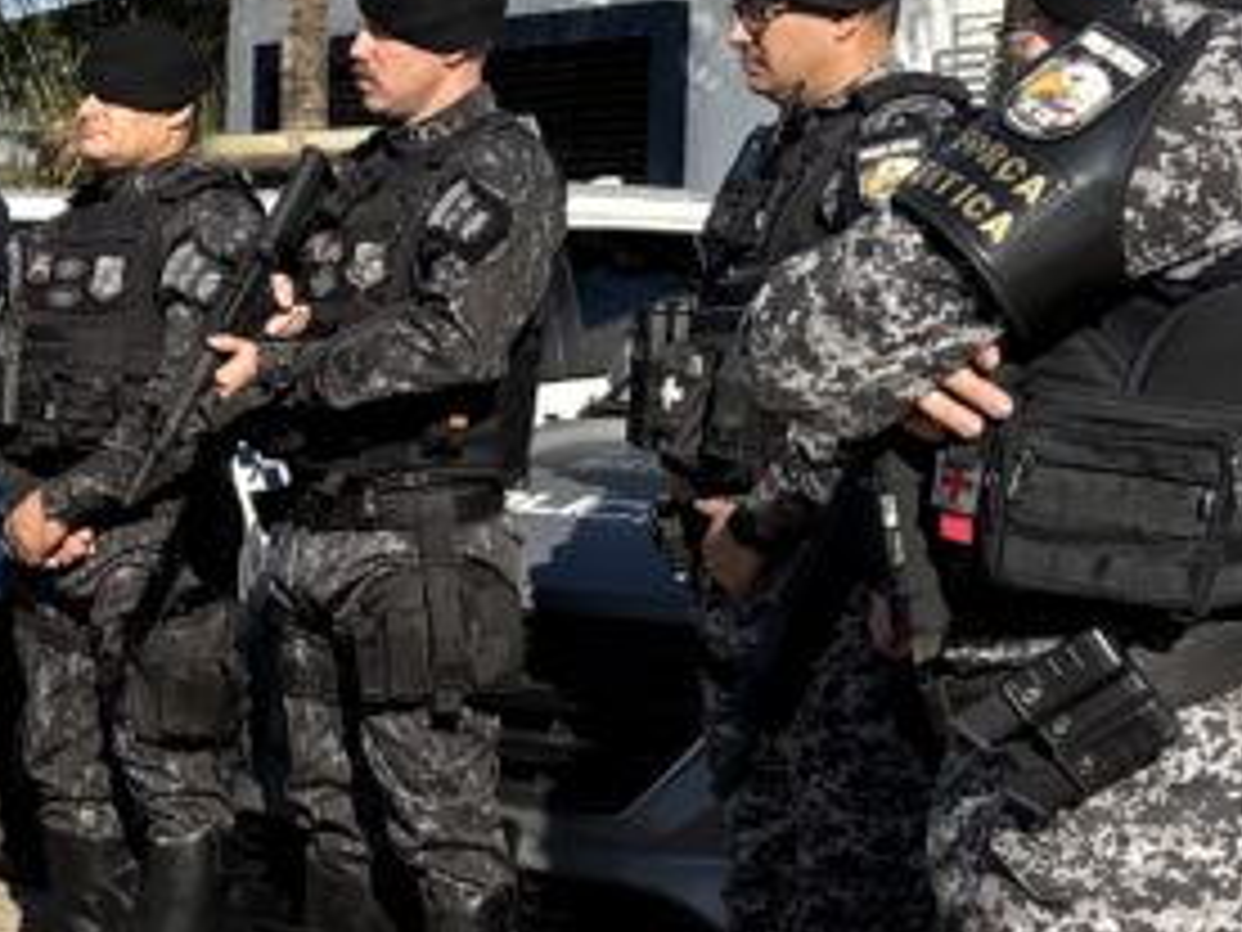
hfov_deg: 20.7
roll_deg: -0.2
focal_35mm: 89
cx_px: -216
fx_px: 3193
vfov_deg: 16.6
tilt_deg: -2.6
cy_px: 468
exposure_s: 1/4950
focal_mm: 6.76
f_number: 1.78
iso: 80
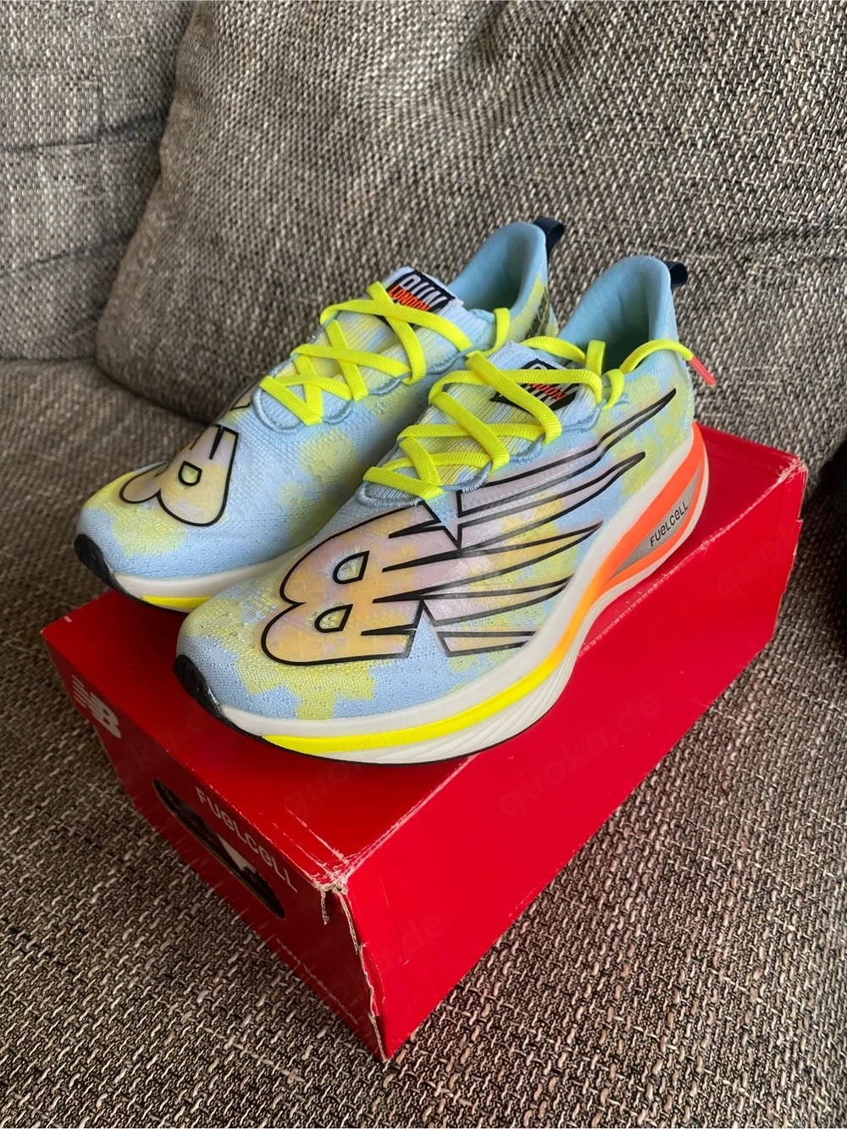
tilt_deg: -39.3
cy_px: 564
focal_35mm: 26
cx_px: 424
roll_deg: +2.9
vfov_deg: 67.3
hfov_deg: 53.0
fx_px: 849
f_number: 1.8
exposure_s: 1/72
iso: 125
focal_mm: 4.25
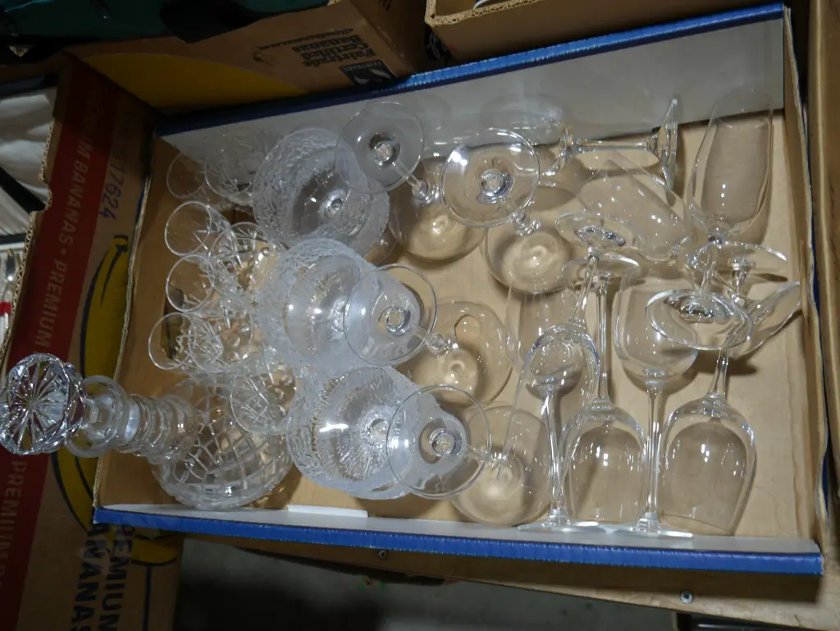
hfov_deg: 59.9
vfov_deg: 46.8
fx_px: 728
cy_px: 316
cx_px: 420
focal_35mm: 30
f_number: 3.6
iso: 200
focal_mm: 15
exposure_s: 1/125
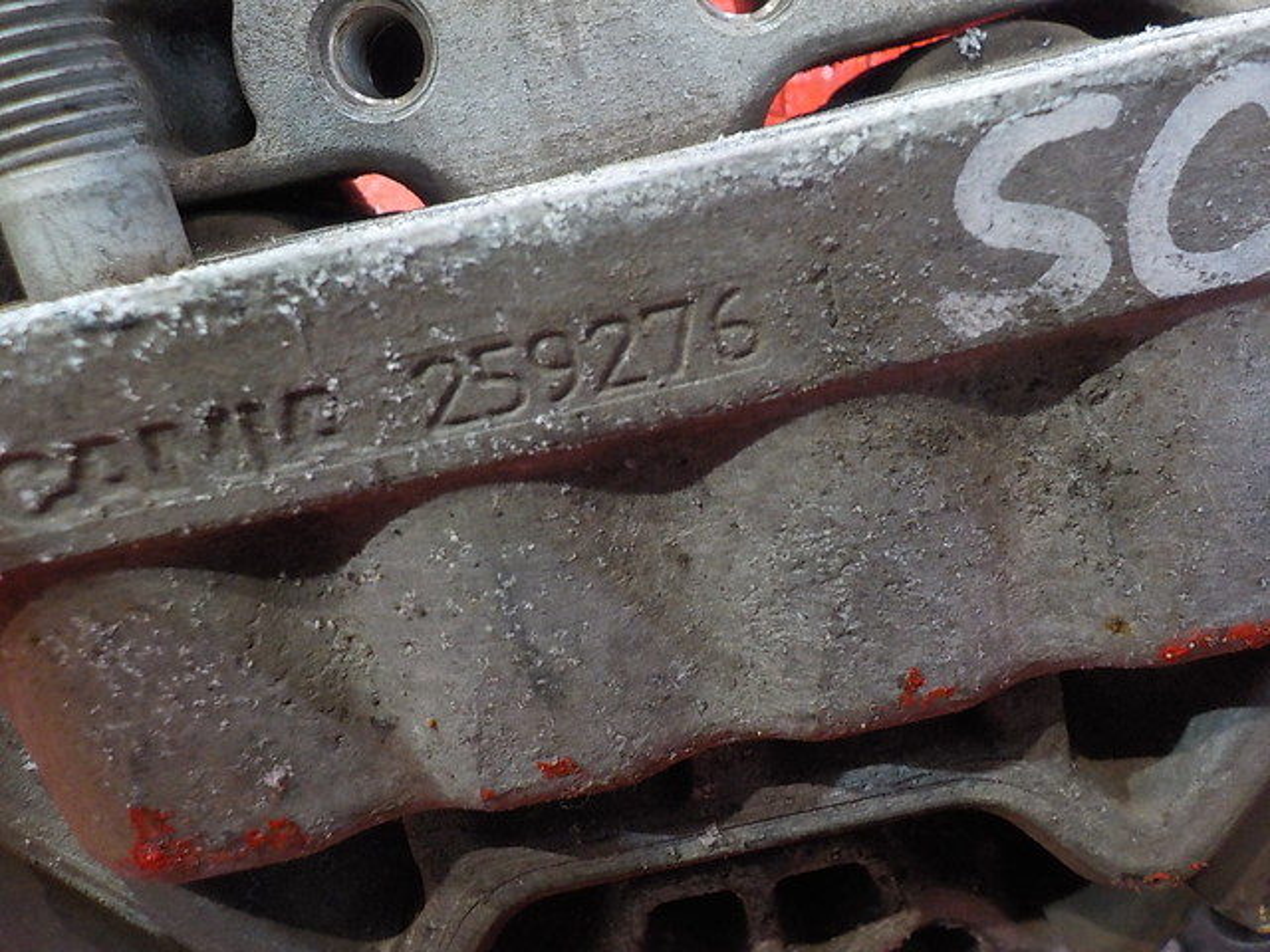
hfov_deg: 60.0
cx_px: 635
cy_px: 476
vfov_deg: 46.8
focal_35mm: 30
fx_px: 1101
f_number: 3.3
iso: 450
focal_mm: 4.1
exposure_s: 1/15
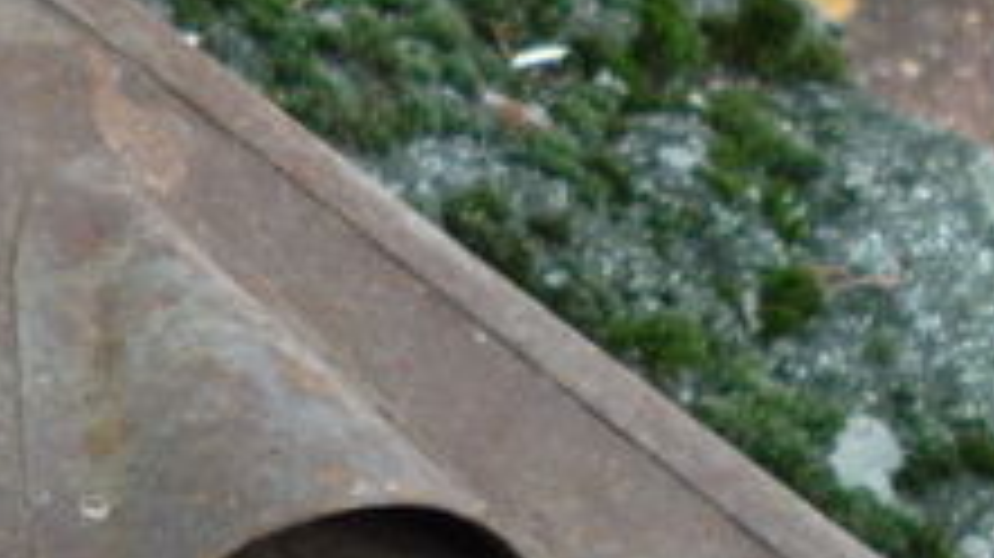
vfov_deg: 7.5
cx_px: 0
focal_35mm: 148
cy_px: 1494
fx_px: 3898
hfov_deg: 14.3
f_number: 3.3
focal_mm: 5.2
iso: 125
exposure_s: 1/30
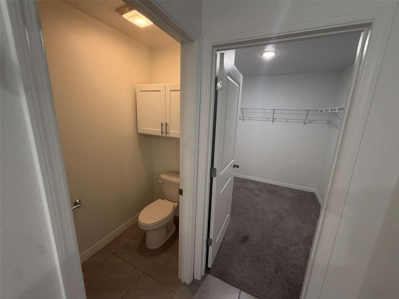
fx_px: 161
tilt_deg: -14.0
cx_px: 200
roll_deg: -2.2
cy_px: 150
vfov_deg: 85.7
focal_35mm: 14
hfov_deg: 102.1
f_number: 2.2
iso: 320
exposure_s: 1/120
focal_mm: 2.22
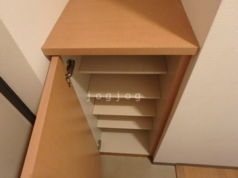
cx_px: 115
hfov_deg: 73.9
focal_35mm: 23
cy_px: 96
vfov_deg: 58.8
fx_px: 158
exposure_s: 1/20
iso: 800
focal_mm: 3.7
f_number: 3.5
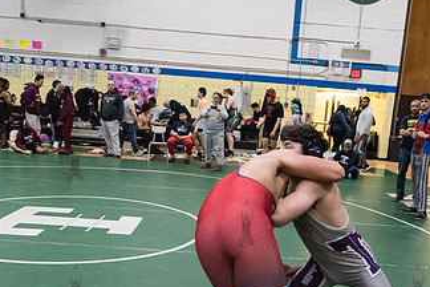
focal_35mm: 43
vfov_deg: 30.5
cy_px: 223
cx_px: 246
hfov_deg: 45.3
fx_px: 514
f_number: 3.2
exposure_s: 1/640
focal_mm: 24
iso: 8000
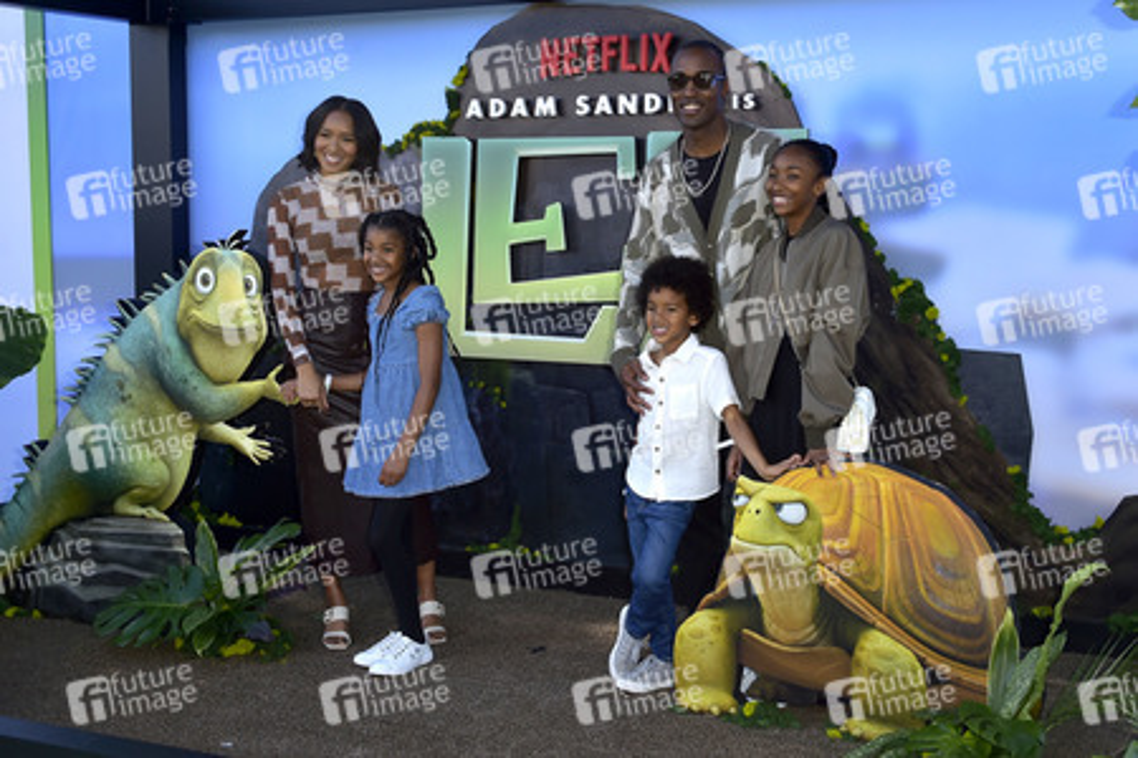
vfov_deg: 36.9
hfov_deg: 53.1
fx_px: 1138
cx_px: 569
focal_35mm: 36
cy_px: 379
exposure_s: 1/250
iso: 125
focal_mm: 36
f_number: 7.1
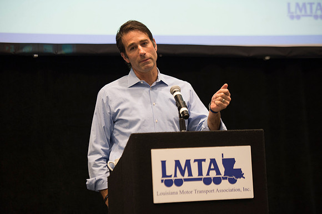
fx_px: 1073
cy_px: 107
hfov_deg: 17.1
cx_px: 161
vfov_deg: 11.4
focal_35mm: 120
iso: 1250
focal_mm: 120
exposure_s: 1/160
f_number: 2.8
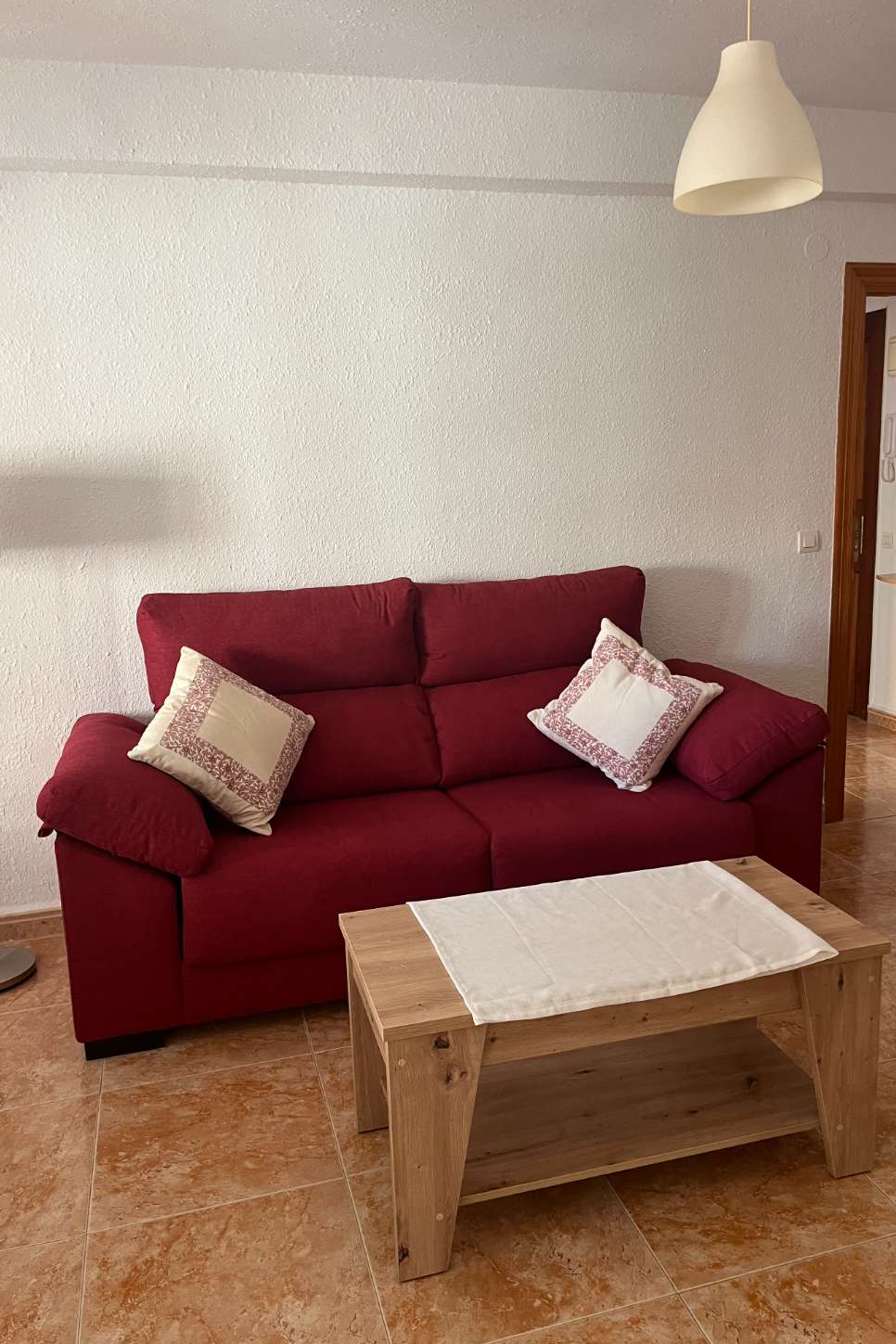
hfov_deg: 46.4
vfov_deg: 65.5
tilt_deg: -11.8
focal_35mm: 28
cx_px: 477
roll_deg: +1.1
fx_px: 1045
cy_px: 693
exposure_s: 1/64
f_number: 1.6
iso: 125
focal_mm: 5.1
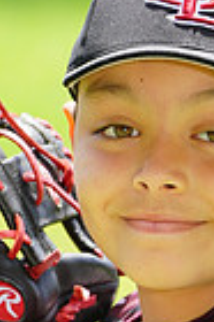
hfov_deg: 1.3
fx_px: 9501
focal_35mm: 1063
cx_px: 74
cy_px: 412
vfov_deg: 1.9
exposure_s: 1/160
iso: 200
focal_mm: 256
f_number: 8
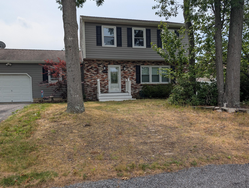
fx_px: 187
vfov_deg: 53.1
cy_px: 101
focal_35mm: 26
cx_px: 121
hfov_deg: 67.2
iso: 16
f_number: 1.68
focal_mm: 6.9
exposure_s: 1/1127
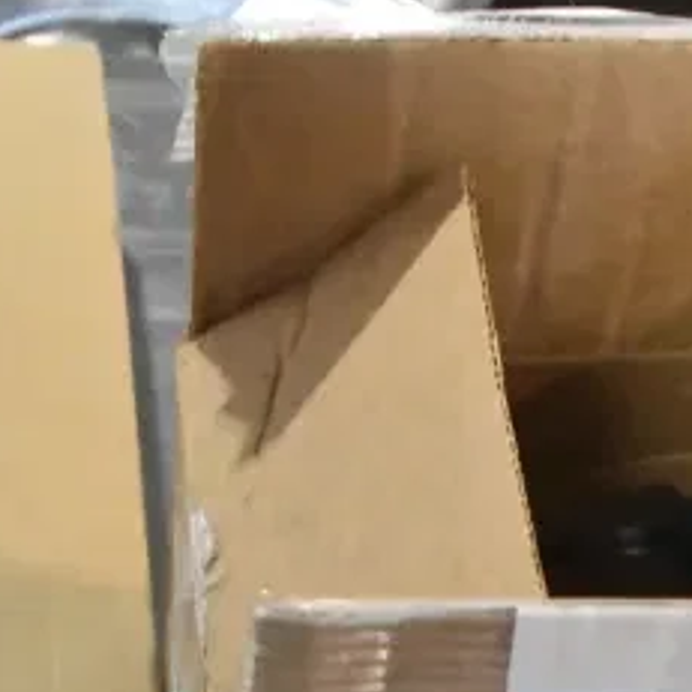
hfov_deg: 19.1
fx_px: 2058
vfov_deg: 16.8
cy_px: 1125
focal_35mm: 91
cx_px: 425
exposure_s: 1/200
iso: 6400
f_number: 7.1
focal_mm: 18
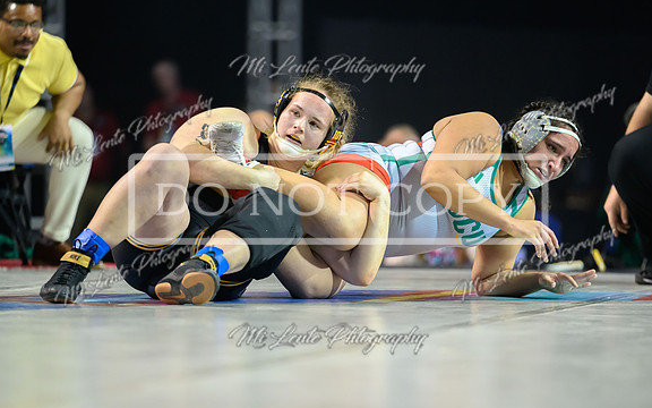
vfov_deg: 5.7
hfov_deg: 9.2
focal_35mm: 229
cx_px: 291
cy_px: 238
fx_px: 4069
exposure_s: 1/800
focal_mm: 200
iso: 5000
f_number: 2.8
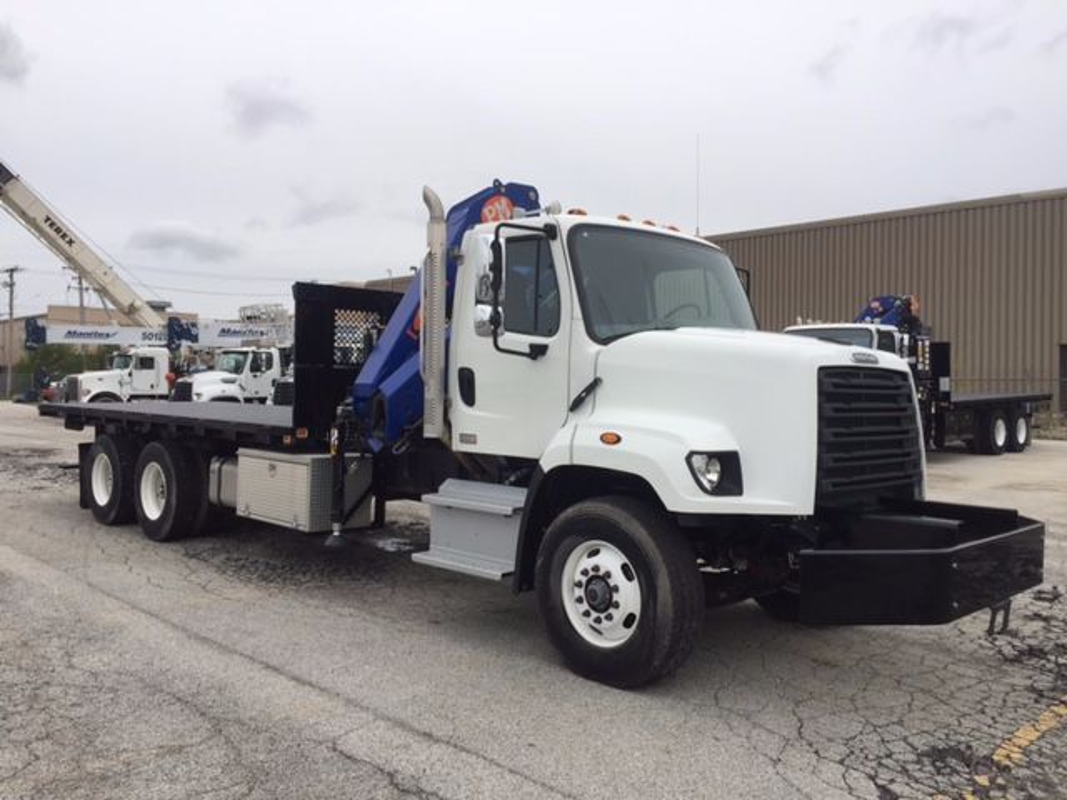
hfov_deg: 61.7
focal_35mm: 29
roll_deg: -0.8
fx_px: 894
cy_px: 400
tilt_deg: -0.6
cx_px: 534
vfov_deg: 48.2
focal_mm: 4.15
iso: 32
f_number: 2.2
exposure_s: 1/1199
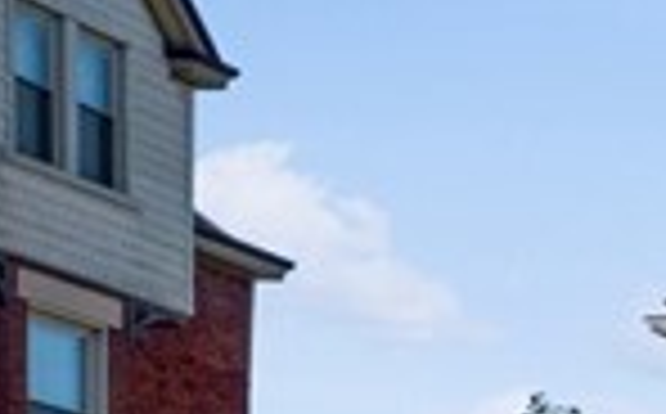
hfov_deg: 9.8
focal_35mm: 157
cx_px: 2045
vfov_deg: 7.9
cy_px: 868
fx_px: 2845
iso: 80
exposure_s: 1/640
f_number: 11
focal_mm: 21
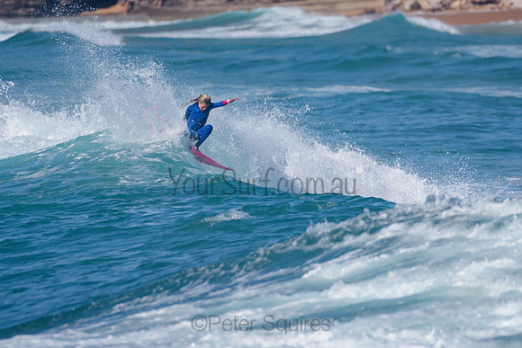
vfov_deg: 2.2
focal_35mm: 613
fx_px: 8887
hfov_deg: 3.4
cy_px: 146
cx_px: 231
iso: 110
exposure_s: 1/2000
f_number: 5.6
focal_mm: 500
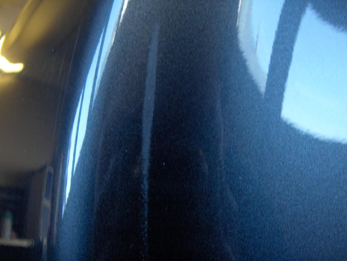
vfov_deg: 36.9
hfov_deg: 47.8
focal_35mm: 39
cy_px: 130
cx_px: 174
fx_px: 391
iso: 200
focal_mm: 8
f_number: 2.8
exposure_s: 1/17
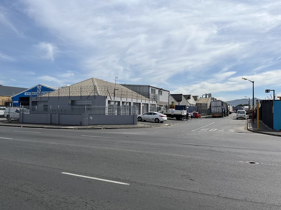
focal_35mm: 26
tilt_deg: +2.8
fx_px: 211
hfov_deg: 67.3
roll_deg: -0.2
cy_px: 105
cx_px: 140
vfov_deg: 53.1
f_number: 1.6
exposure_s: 1/6173
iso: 50
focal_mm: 5.1
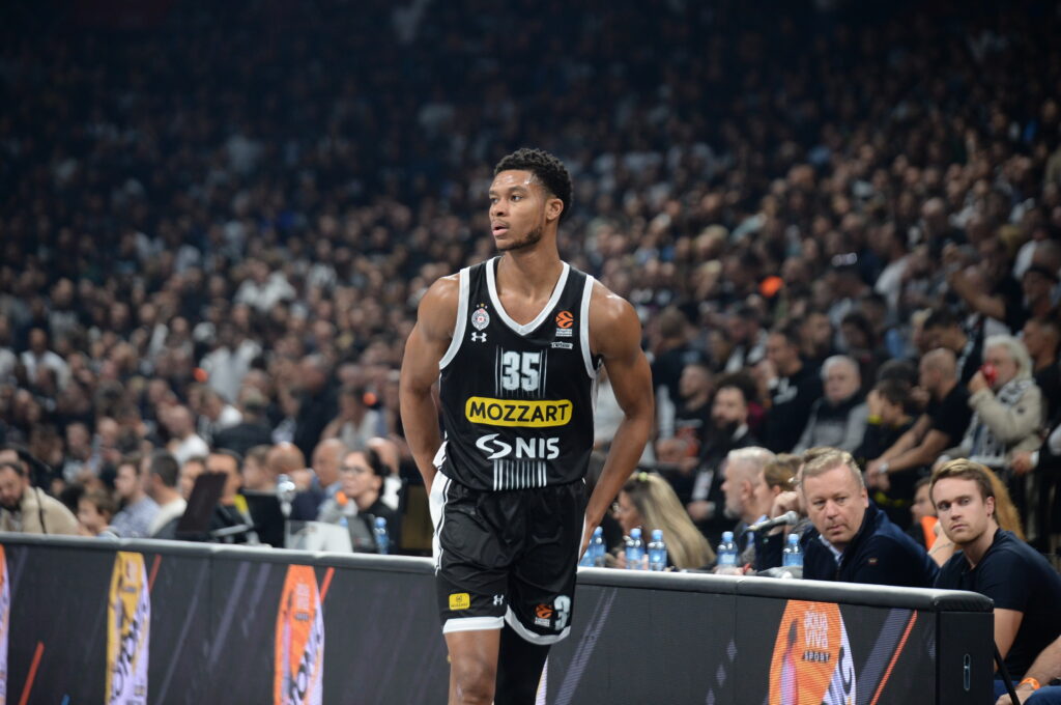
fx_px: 4562
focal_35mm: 155
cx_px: 530
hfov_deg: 13.3
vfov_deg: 8.8
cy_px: 352
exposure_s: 1/1000
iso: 2000
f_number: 3.5
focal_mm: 155
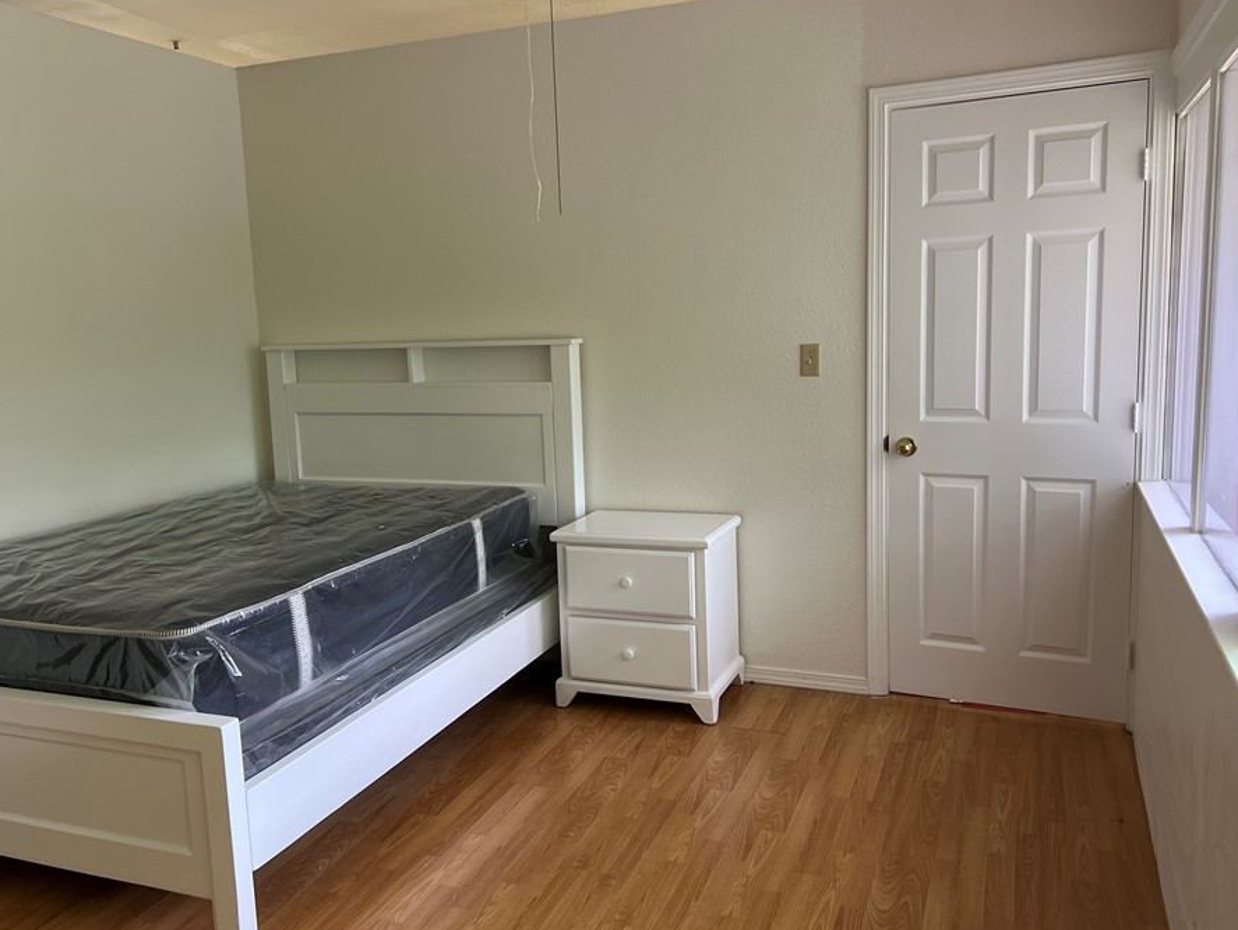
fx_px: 1073
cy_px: 457
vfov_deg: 46.8
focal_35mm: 30
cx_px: 585
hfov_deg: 59.9
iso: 125
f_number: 1.5
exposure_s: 1/116
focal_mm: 5.7
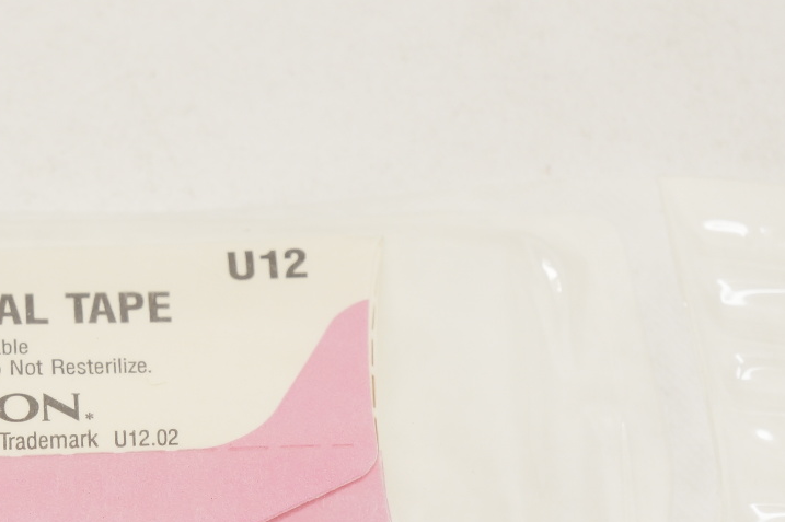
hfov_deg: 11.7
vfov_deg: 7.8
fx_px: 3791
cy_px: 505
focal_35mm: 174
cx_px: 72
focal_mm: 52
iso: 400
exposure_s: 1/80
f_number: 6.3
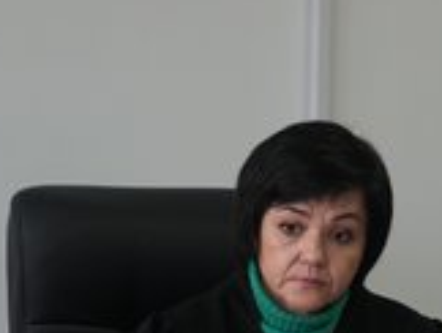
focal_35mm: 249
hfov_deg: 7.9
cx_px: 199
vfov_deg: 6.0
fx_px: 3184
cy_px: 348
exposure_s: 1/50
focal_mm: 70
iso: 250
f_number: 2.8
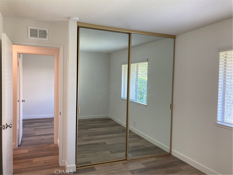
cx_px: 116
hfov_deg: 63.4
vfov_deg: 49.7
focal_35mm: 28
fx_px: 188
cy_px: 88
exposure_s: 1/60
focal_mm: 3.99
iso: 64
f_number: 1.8
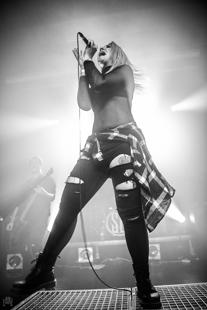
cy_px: 155
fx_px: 207
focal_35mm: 24
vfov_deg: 73.7
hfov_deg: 53.2
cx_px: 104
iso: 1600
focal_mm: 24
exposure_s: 1/80
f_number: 2.8
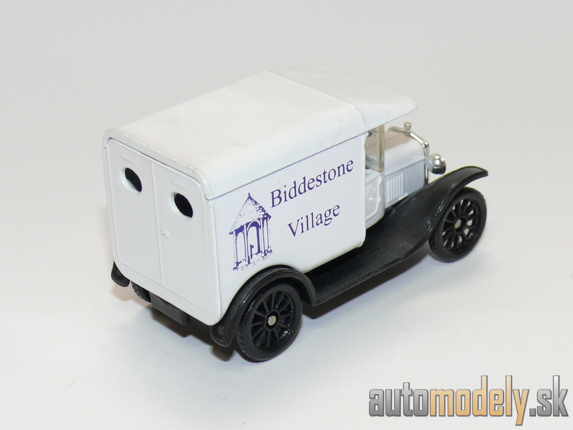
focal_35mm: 95
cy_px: 215
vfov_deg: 15.6
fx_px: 1573
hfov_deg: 20.7
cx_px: 286
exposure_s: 1/30
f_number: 4
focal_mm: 12.9
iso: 100
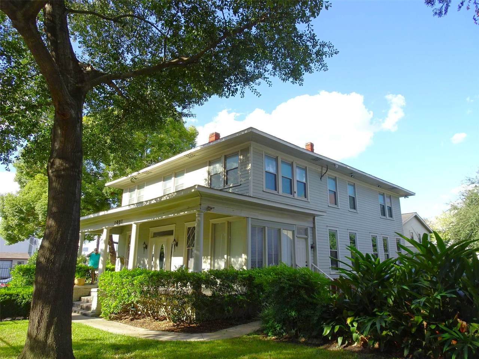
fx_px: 332
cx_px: 240
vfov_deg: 56.8
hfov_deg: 71.6
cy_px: 180
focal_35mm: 24
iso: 80
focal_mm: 4.1
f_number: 3.5
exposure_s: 1/250
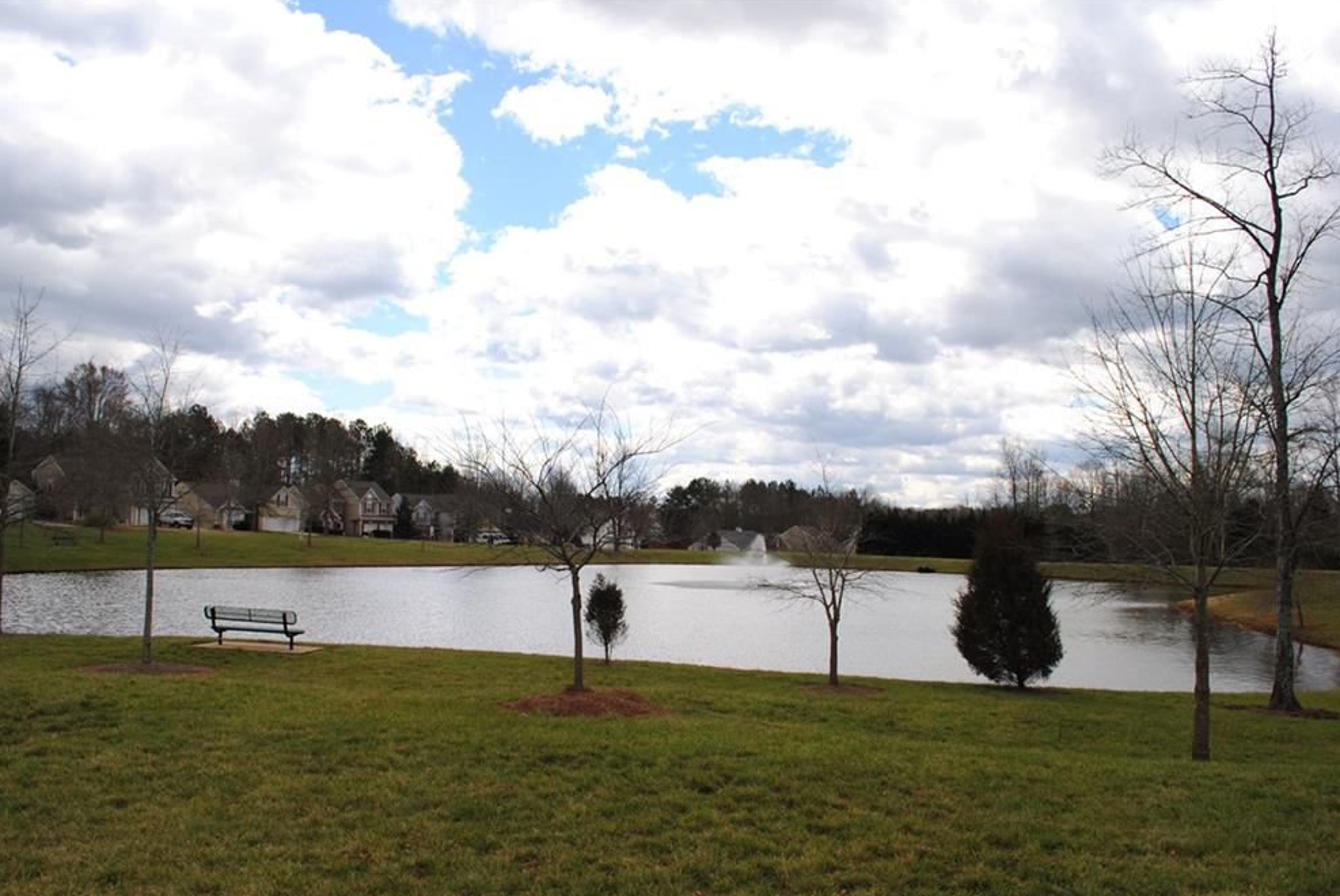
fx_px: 1043
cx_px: 649
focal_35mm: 28
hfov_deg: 65.4
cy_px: 458
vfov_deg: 46.5
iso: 100
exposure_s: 1/250
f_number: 8
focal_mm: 18
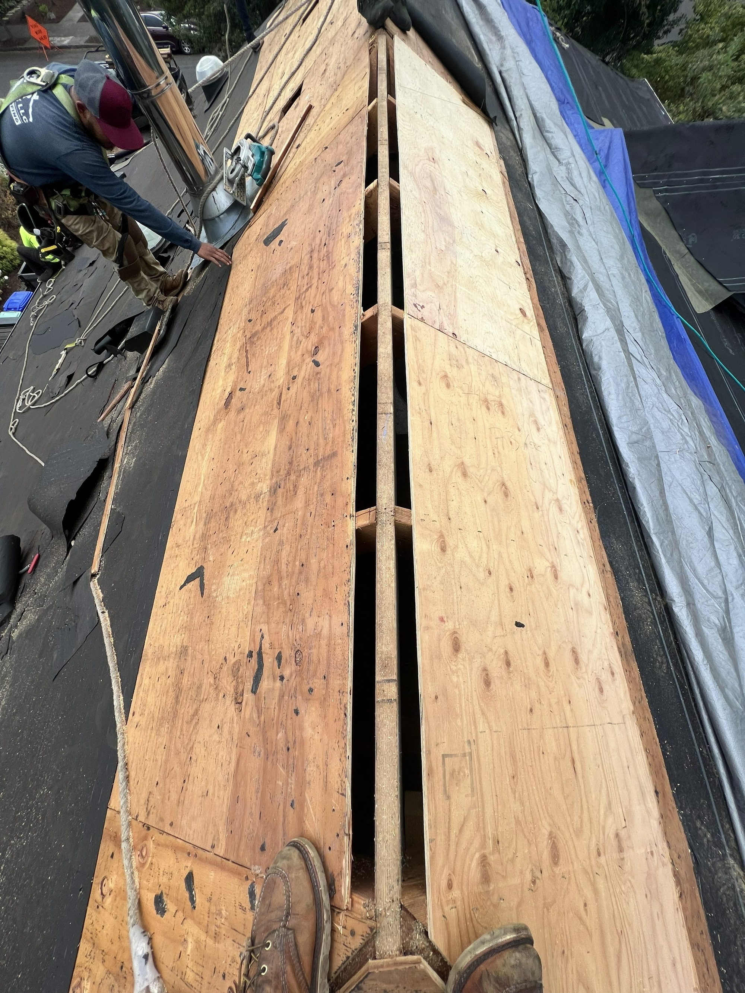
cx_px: 372
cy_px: 496
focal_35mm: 13
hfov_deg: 89.9
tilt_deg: -63.8
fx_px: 373
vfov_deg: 106.2
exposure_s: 1/536
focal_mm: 1.57
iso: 32
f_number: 1.8
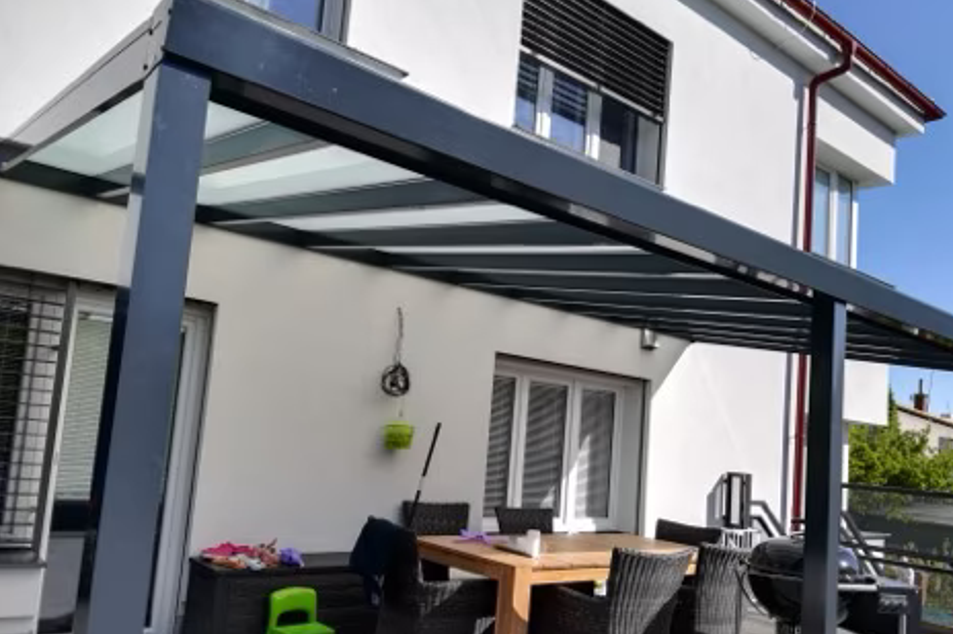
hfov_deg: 65.5
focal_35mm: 28
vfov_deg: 46.3
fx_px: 741
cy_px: 359
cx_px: 491
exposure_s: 1/1062
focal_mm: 3.83
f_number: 2.2
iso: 50
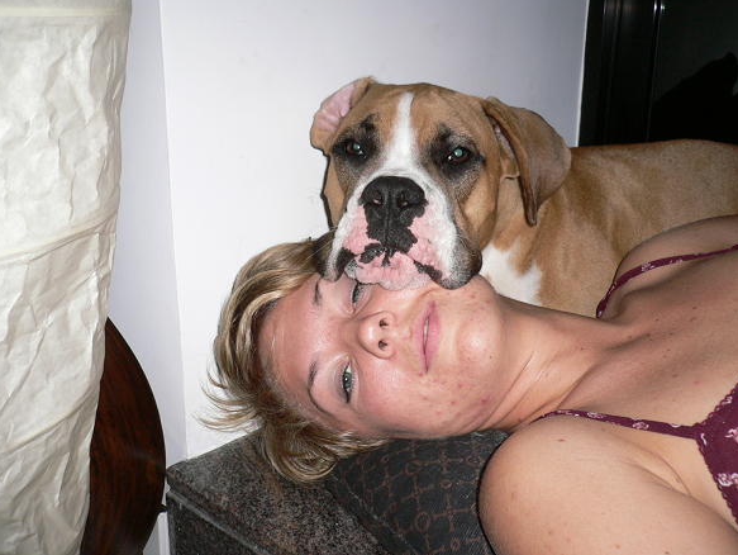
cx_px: 373
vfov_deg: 39.7
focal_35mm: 36
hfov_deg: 51.3
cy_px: 271
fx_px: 768
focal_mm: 5.8
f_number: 2.8
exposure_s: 1/60
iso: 100
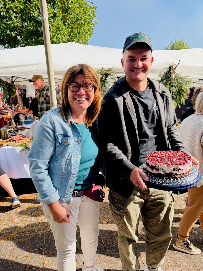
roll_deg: +3.4
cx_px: 102
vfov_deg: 67.3
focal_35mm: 26
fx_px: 203
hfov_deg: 53.1
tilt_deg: -16.2
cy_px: 136
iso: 64
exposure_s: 1/1451
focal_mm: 5.96
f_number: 1.6
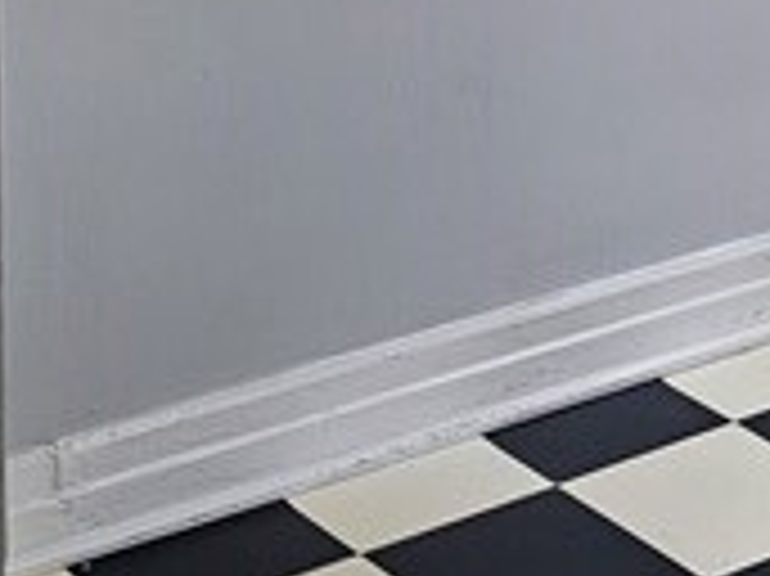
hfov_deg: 14.2
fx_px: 3068
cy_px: -207
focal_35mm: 138
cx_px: 707
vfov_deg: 10.5
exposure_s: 1/180
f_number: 1.7
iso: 64
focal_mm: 6.3
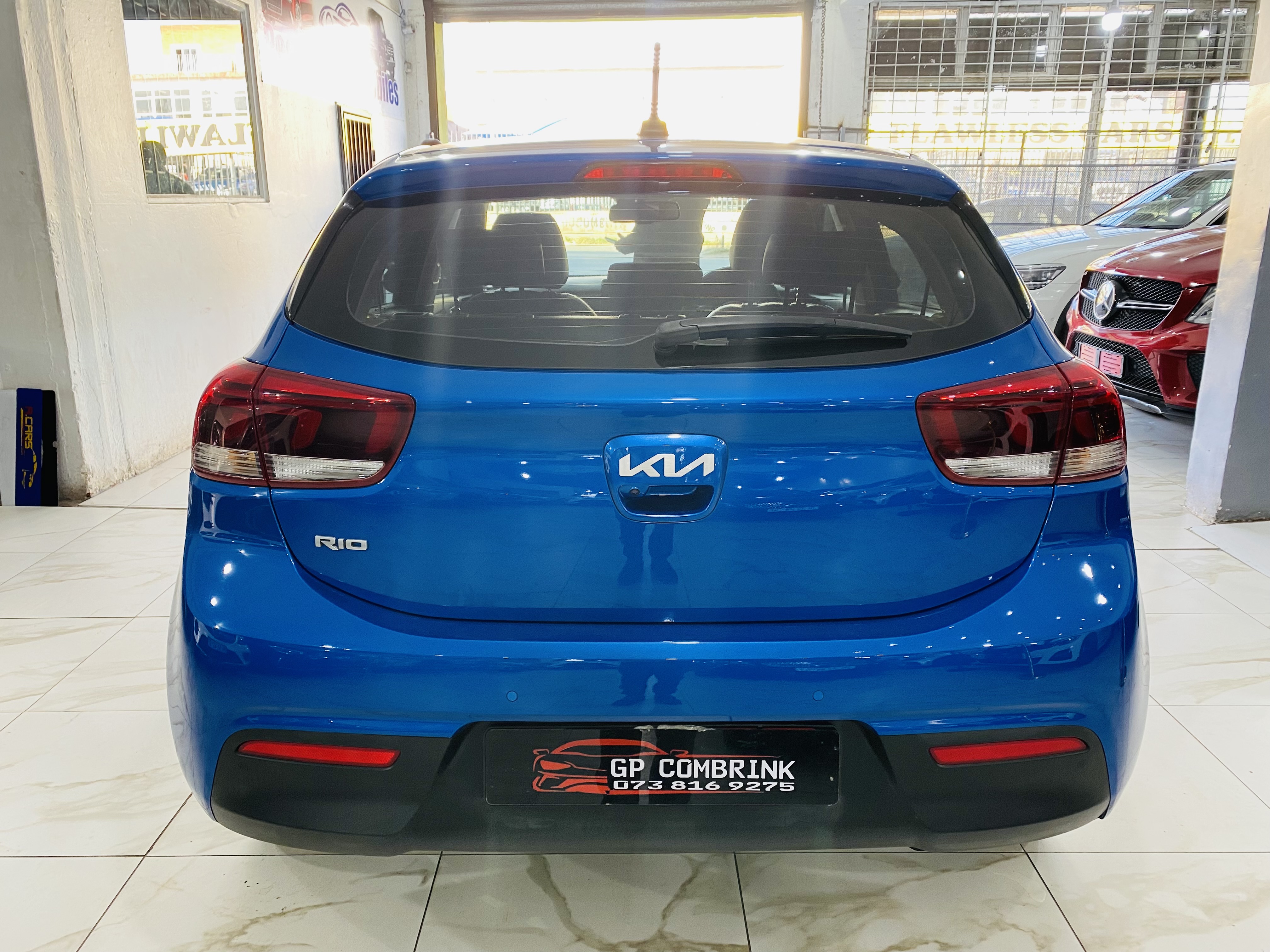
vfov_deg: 53.1
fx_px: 954
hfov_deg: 67.3
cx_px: 635
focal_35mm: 26
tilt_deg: -16.8
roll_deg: +0.5
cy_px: 476
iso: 64
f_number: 1.8
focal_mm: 4.25
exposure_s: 1/50
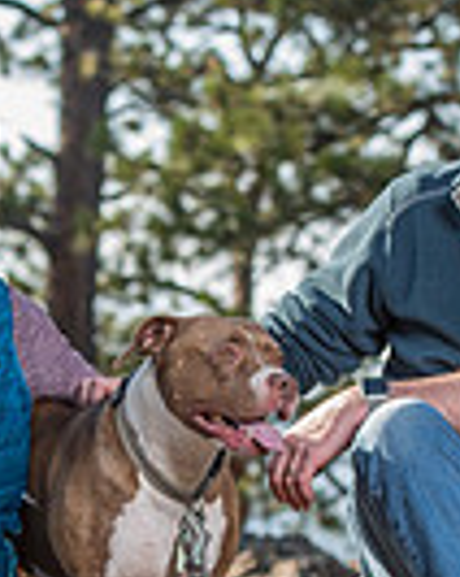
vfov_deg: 4.6
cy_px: 427
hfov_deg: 3.7
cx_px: 174
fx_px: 7147
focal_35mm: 419
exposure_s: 1/200
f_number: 4
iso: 50
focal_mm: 102
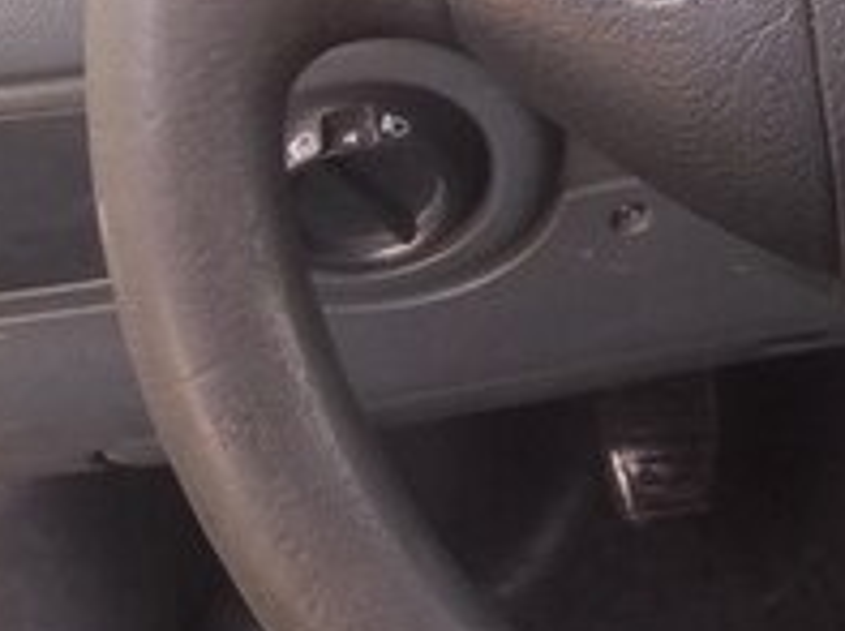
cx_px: 1042
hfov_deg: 19.5
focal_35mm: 94
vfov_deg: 14.7
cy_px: -273
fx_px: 2290
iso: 80
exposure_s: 1/33
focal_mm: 3.7
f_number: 1.9
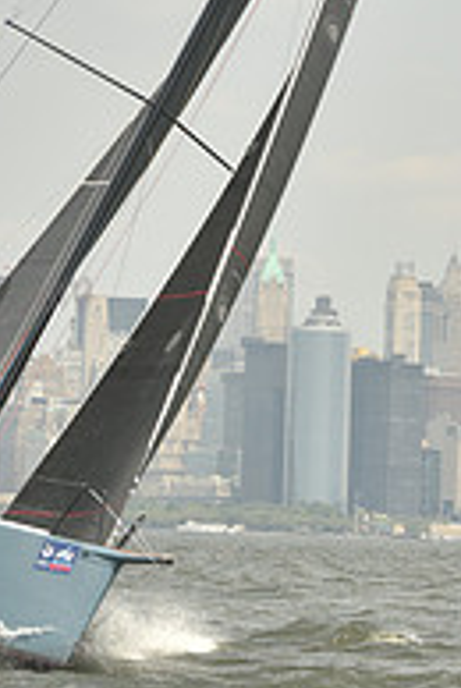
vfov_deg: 8.8
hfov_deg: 5.9
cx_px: 278
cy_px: 106
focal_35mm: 233
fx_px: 4459
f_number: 8
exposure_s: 1/800
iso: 250
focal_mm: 78
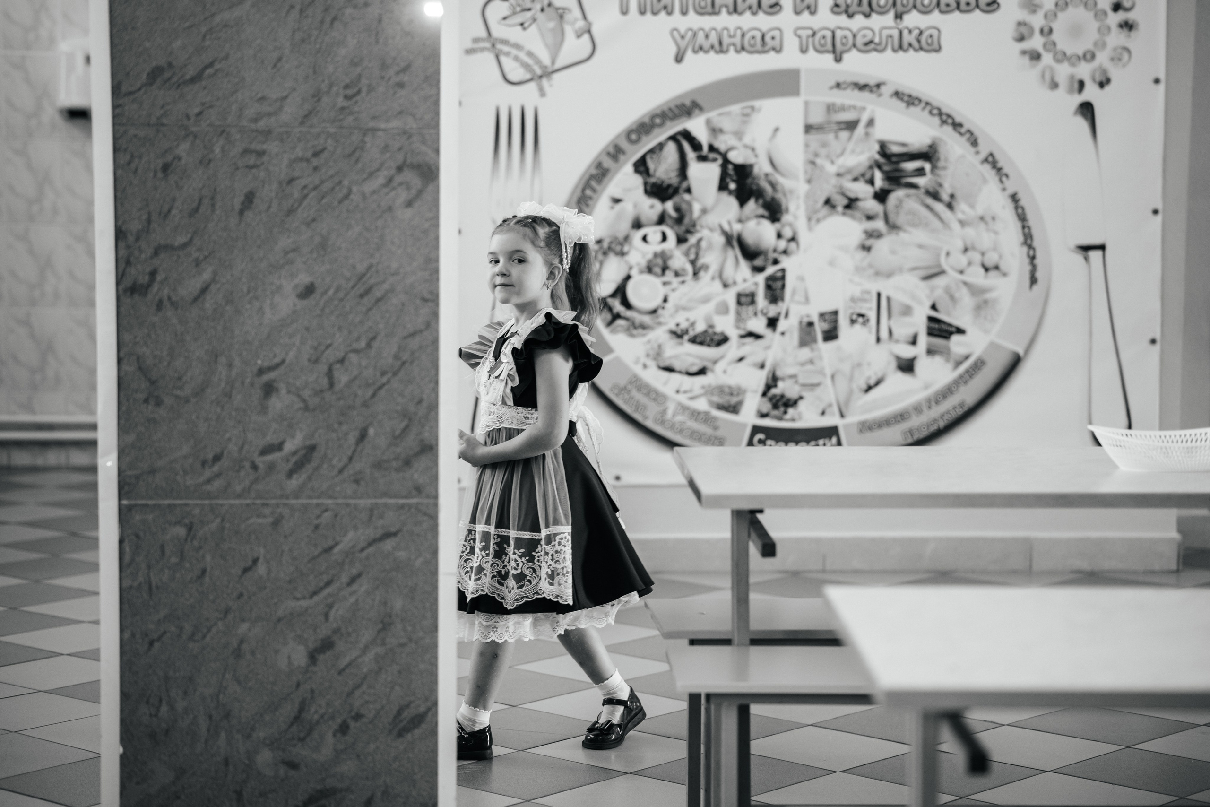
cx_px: 605
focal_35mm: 85
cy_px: 404
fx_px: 2857
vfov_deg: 16.1
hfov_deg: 23.9
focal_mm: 85
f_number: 2.2
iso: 640
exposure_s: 1/250
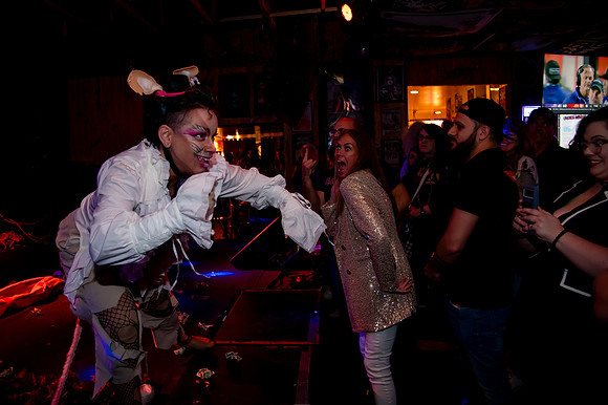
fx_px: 437
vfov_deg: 49.7
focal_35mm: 26
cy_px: 187
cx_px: 280
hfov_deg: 69.6
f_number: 4
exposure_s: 1/100
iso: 5000
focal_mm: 24
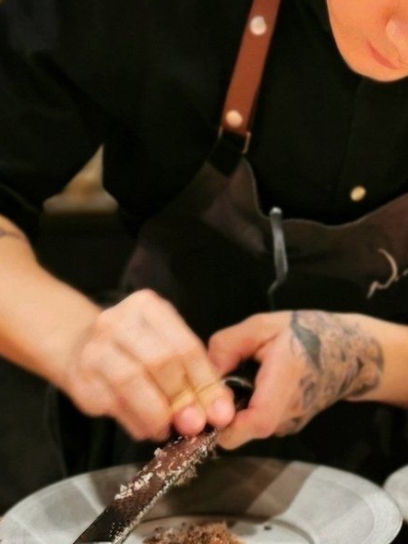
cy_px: 292
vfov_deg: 25.3
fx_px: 1210
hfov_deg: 19.0
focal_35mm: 77
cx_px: 318
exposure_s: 1/40
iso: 250
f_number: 1.6
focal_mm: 5.56
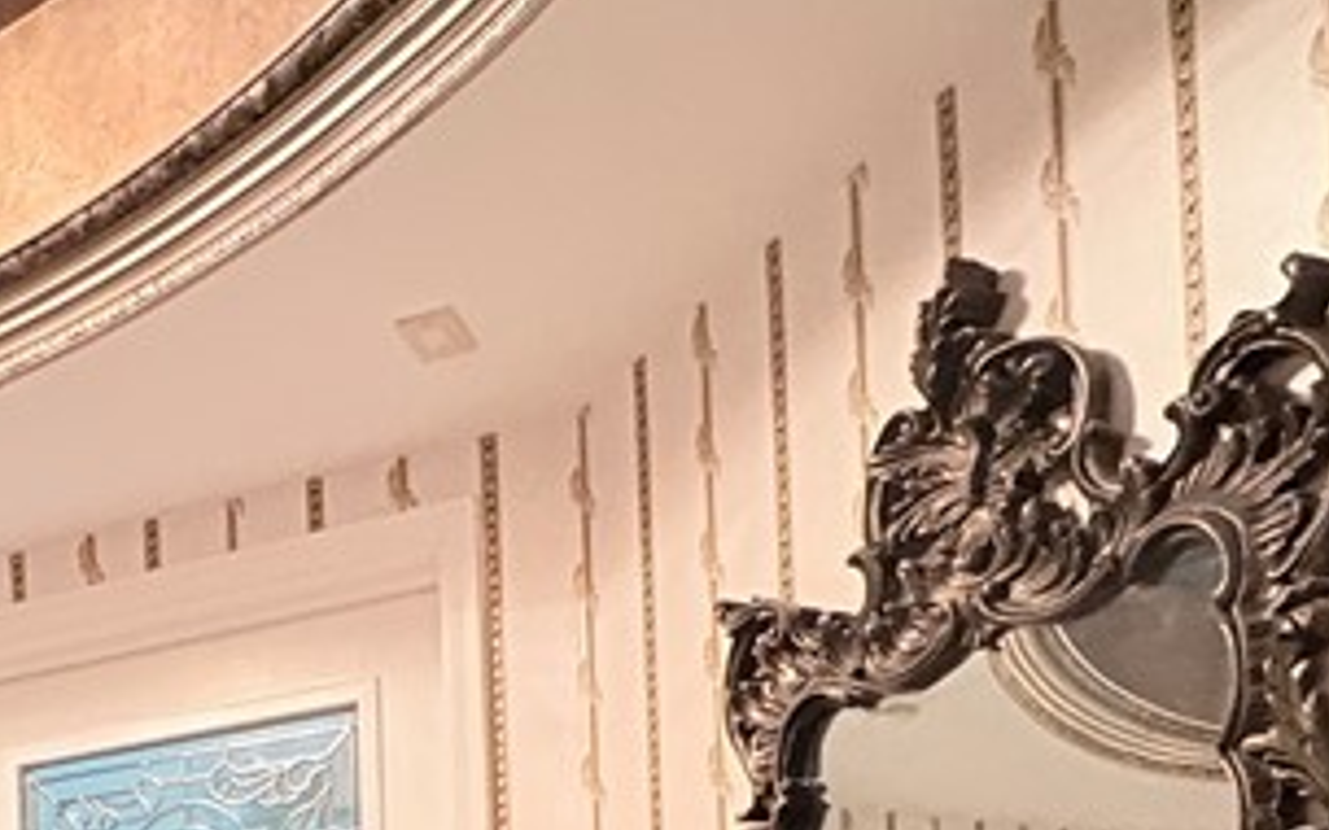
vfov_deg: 21.8
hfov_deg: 37.3
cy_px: 1223
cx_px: 101
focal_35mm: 50
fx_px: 1811
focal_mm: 2.22
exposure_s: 1/30
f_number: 2.2
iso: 1250
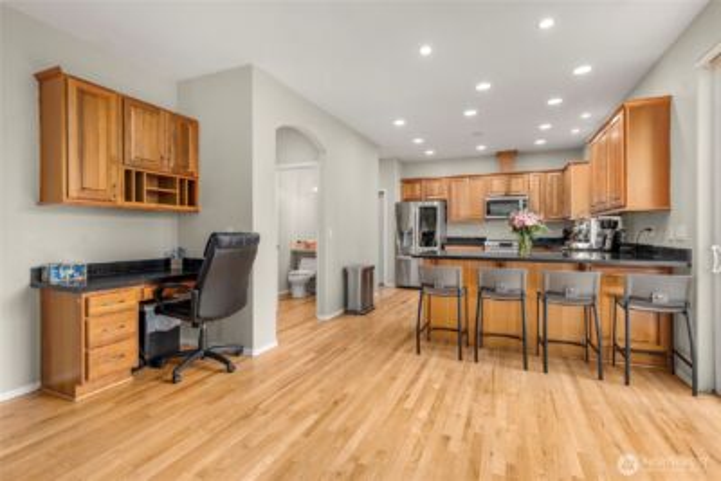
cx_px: 360
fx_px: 301
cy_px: 240
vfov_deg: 77.4
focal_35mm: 15
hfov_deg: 100.4
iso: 1000
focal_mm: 15
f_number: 7.1
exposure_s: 1/10
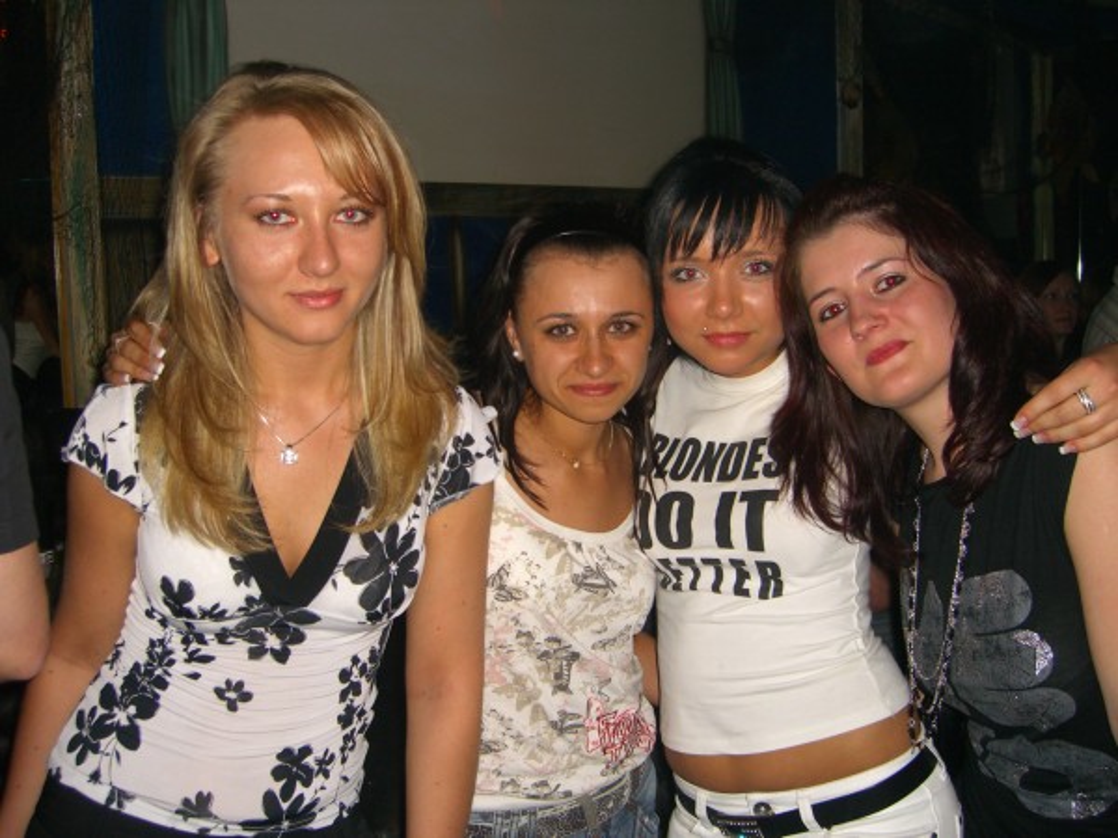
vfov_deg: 37.7
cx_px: 559
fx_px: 1227
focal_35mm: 38
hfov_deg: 49.0
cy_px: 419
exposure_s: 1/60
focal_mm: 7.9
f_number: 2.8
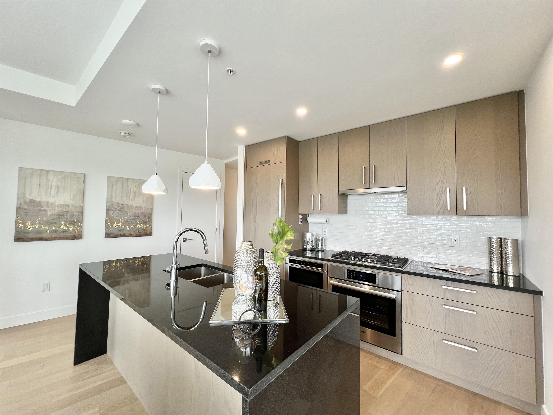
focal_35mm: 13
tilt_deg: +0.8
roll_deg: -0.5
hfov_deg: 106.2
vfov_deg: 89.9
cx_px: 276
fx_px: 208
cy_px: 208
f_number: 1.8
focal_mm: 1.57
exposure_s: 1/120
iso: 50
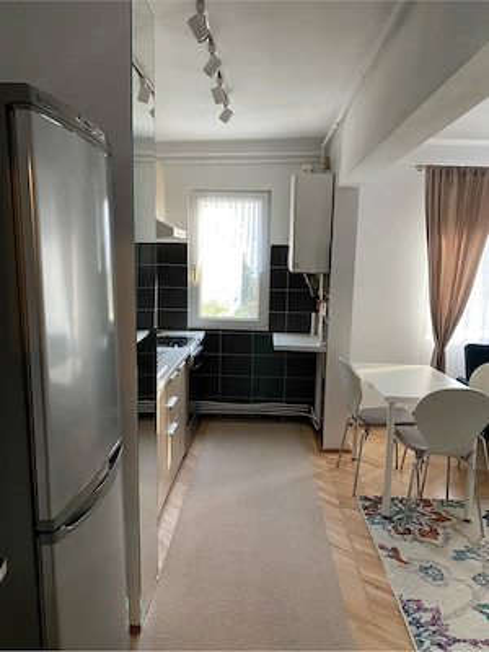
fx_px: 490
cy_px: 326
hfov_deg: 53.1
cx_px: 244
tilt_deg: -5.6
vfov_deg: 67.3
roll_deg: -2.1
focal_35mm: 26
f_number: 1.8
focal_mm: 4.25
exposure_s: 1/60
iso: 160
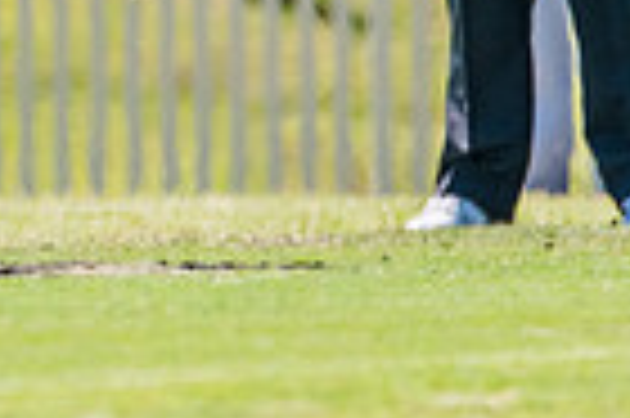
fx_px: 46950
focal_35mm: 2686
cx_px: -701
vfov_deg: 0.5
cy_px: -260
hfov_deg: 0.8
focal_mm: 600
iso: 640
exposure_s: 1/2000
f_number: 6.3
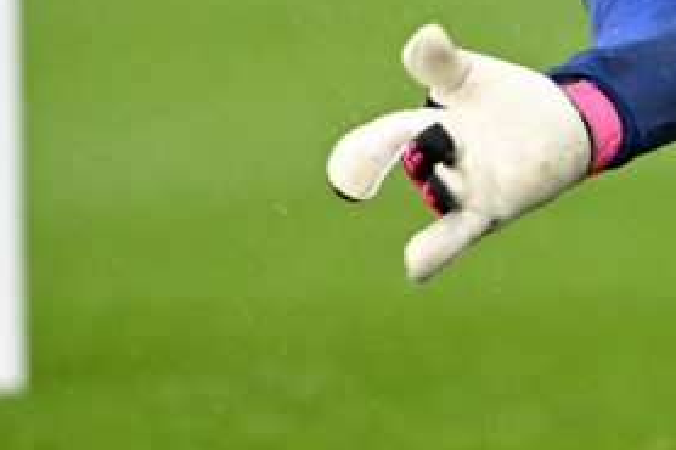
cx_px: 1026
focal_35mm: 1474
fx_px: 27661
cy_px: -40
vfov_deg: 0.9
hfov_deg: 1.4
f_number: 2.8
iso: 1600
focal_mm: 400
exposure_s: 1/2000
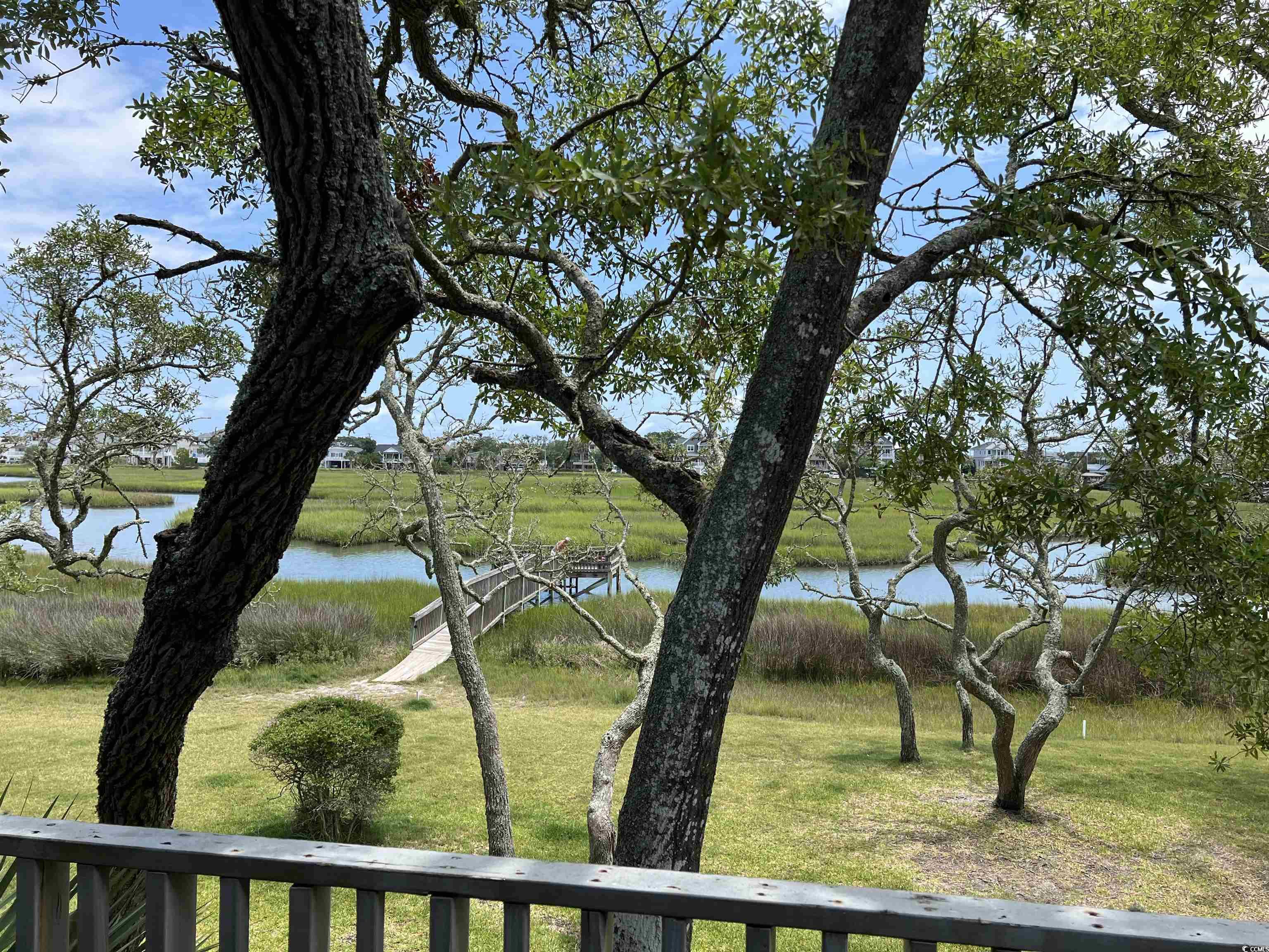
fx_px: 953
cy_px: 476
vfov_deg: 53.1
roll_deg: -0.8
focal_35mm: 26
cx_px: 634
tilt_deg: -2.6
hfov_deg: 67.3
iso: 50
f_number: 1.5
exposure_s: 1/2045
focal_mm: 5.7
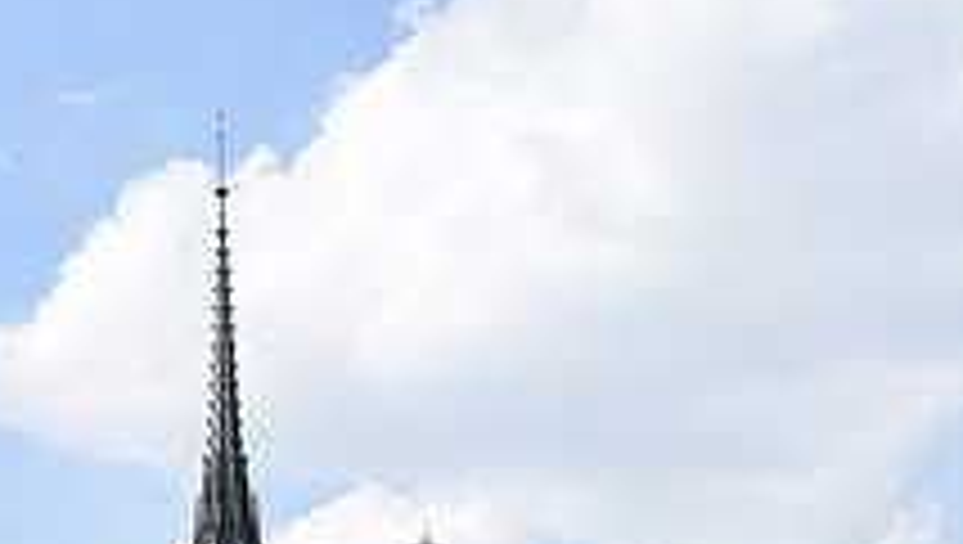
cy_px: 834
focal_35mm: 136
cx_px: 680
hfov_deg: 15.7
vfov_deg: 8.7
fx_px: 3477
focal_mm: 48
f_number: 9
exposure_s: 1/200
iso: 100
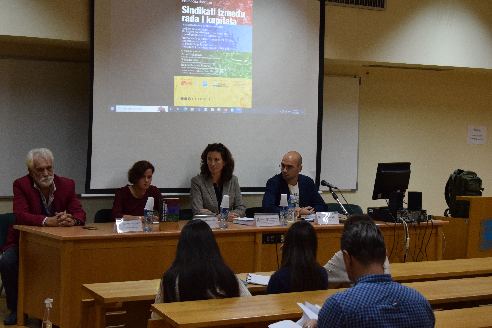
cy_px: 164
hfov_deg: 24.6
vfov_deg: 16.6
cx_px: 246
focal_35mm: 82
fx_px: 1127
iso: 1600
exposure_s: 1/80
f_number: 5.6
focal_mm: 55
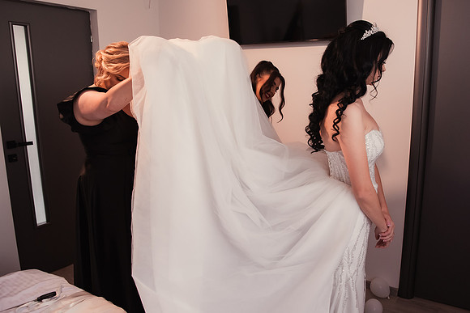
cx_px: 284
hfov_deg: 61.9
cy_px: 158
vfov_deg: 44.1
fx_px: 387
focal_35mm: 30
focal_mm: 24
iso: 1600
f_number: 3.5
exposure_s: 1/125
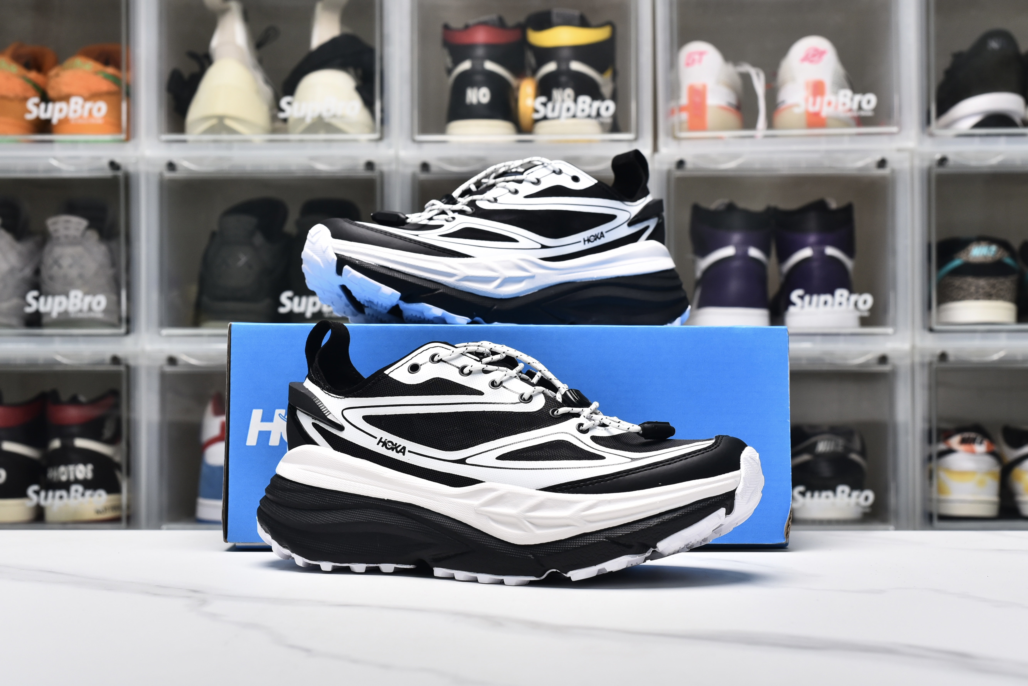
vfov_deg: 27.0
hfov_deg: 39.6
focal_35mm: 50
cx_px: 514
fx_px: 1428
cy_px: 343
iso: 500
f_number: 9.5
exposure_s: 1/180
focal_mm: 50
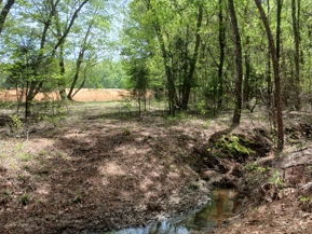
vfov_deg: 39.7
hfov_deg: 51.0
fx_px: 325
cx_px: 188
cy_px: 123
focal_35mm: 36
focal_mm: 3.98
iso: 20
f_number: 1.8
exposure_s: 1/120
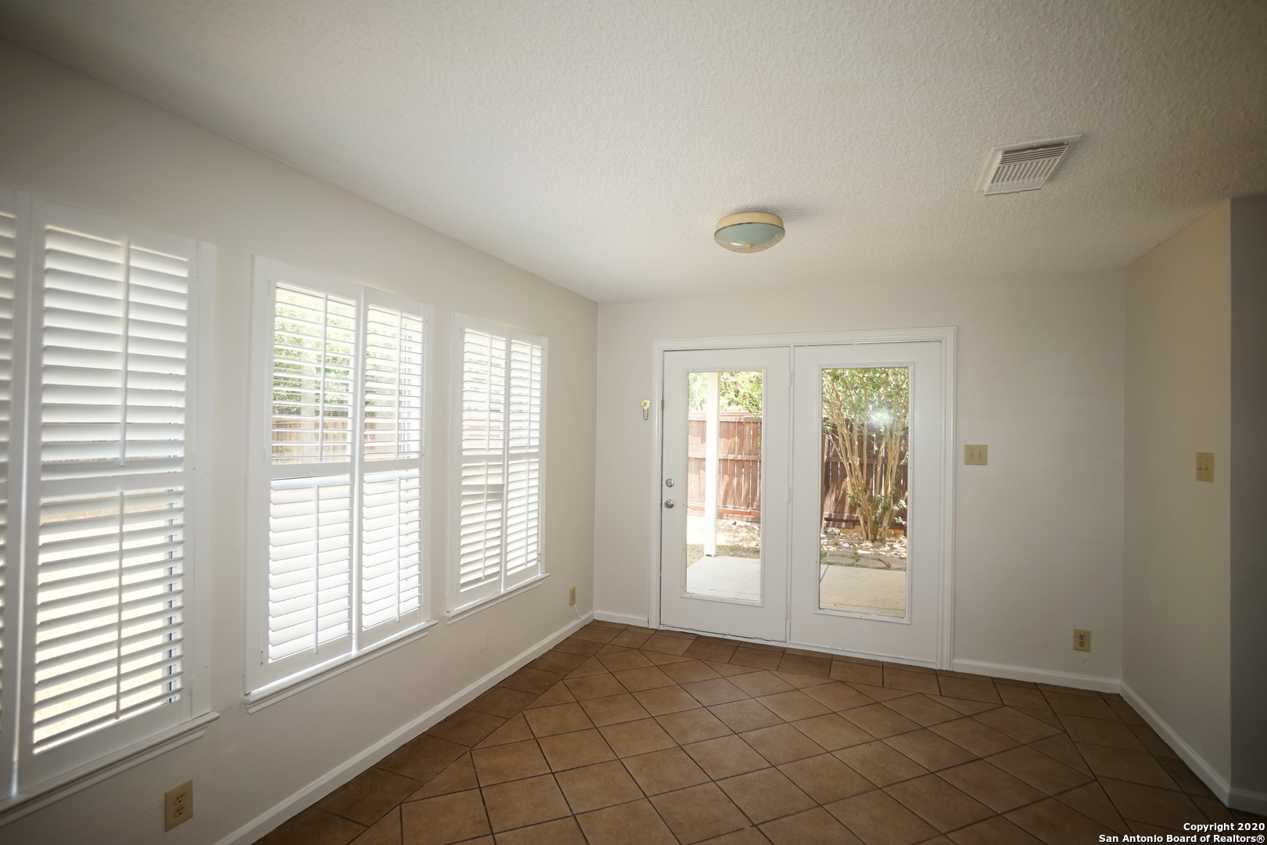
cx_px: 634
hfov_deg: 96.7
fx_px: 563
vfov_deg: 73.7
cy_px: 422
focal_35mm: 16
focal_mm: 11
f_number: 4.5
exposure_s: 1/60
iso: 100
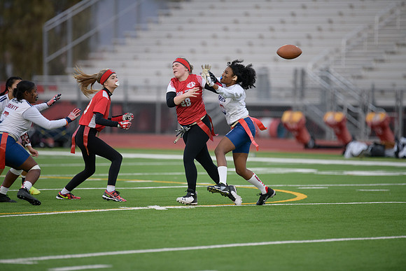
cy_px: 136
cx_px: 203
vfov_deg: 4.6
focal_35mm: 300
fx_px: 3384
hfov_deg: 6.9
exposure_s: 1/1250
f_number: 2.8
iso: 1000
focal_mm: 300
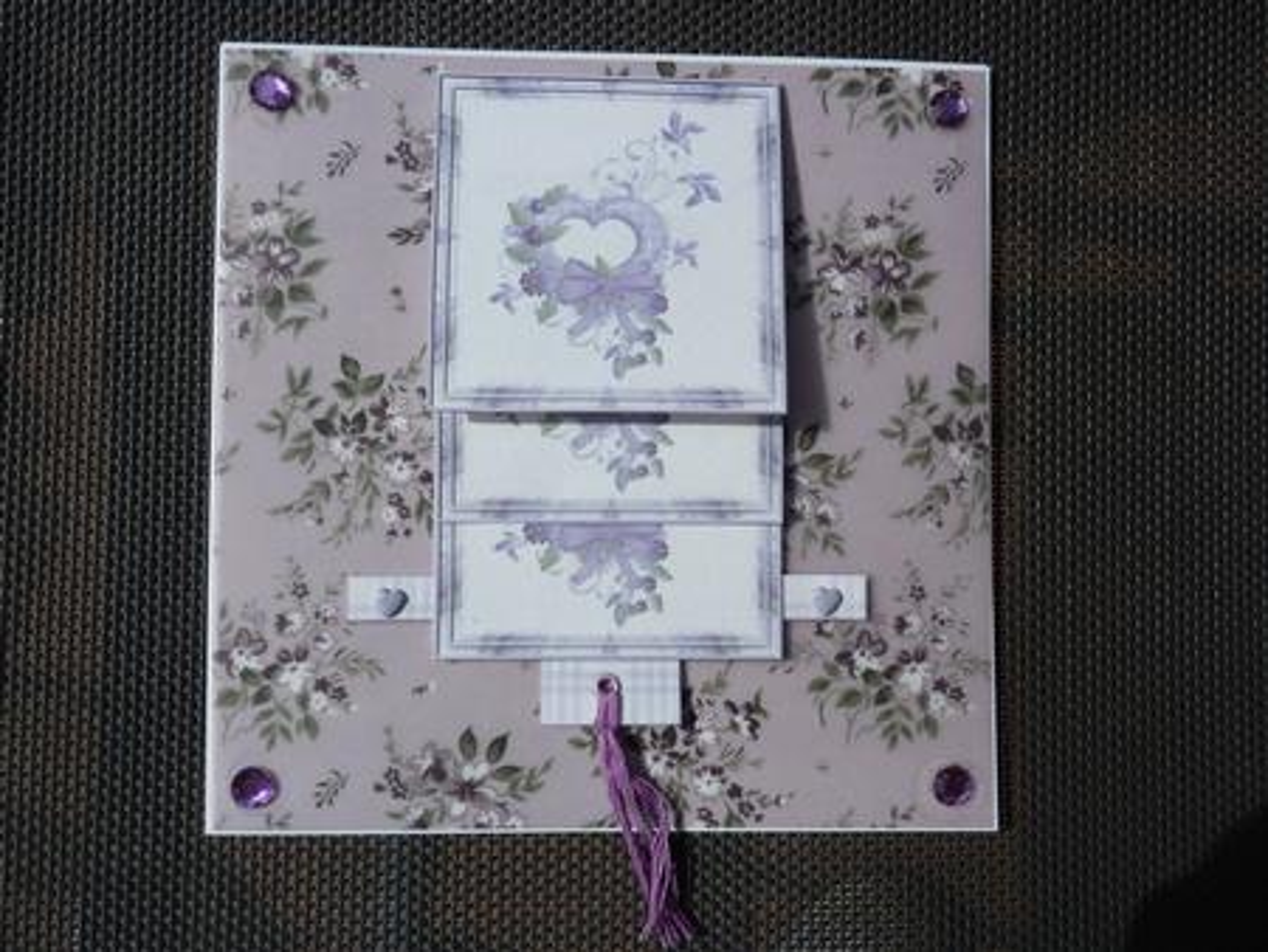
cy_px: 476
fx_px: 916
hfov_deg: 69.4
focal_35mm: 25
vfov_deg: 54.9
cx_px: 634
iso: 80
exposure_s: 1/640
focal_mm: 4.1
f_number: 5.6
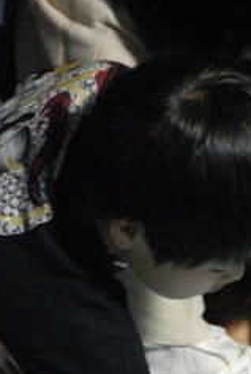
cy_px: 371
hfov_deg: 2.7
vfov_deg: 4.0
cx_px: 328
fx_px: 5383
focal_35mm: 517
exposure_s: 1/125
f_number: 4.8
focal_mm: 102
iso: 1600
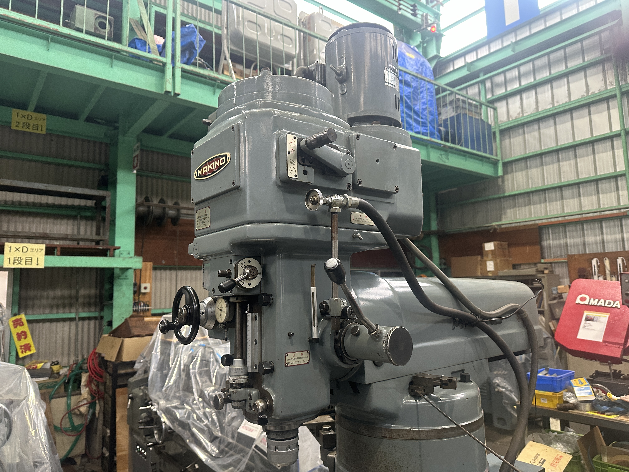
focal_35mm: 24
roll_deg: +1.6
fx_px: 436
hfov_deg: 71.6
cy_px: 236
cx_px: 314
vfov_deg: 56.8
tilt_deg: +7.6
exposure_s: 1/50
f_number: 1.78
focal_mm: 6.86
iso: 250
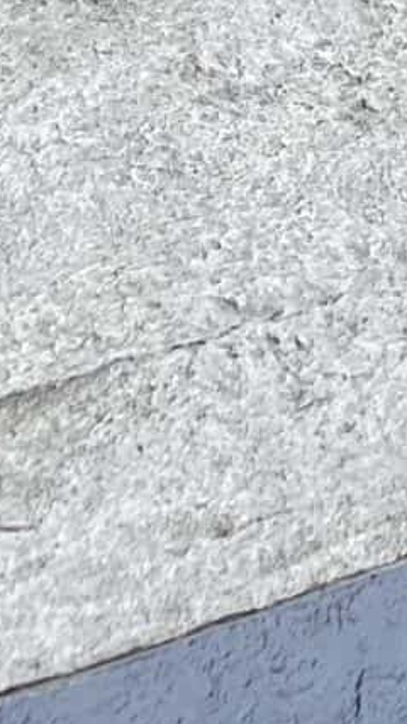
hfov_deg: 6.8
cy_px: -1168
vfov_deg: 10.4
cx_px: 978
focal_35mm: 170
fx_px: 3264
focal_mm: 4.25
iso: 32
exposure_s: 1/1300
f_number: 1.8
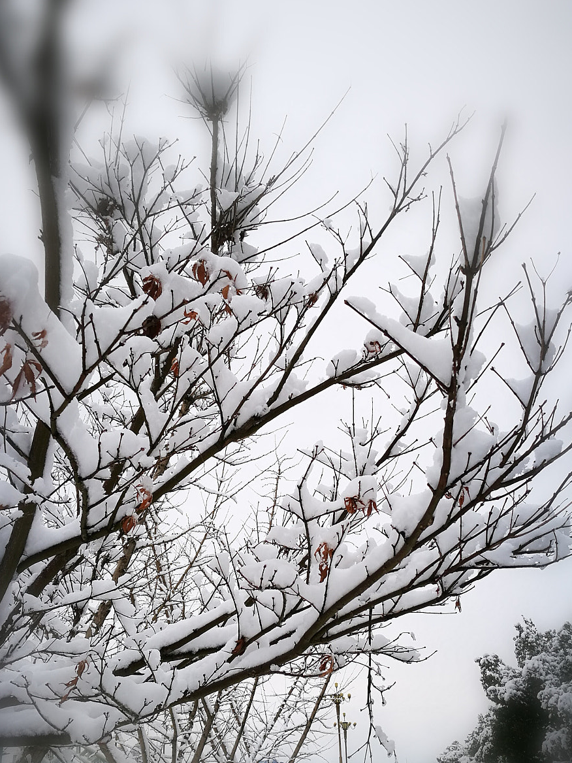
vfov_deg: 49.6
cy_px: 477
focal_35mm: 37
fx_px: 815
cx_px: 279
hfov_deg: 38.7
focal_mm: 4.5
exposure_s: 1/934
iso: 50
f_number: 2.2
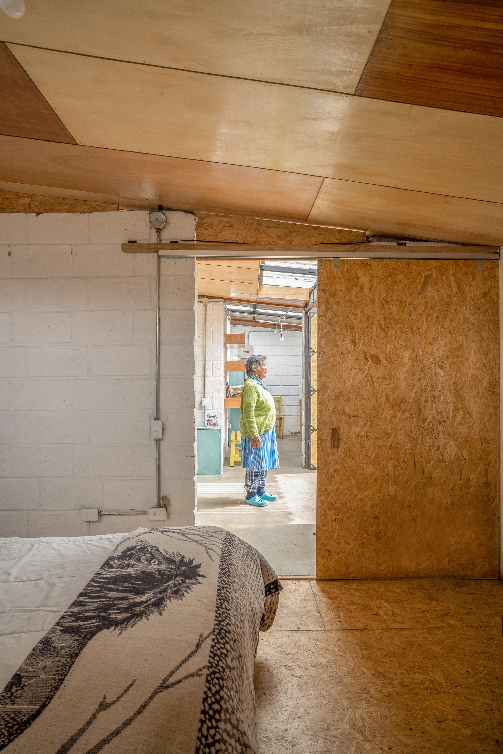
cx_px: 252
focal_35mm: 20
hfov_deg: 61.9
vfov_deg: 84.0
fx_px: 419
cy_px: 377
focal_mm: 20
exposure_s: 1/15
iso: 100
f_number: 8
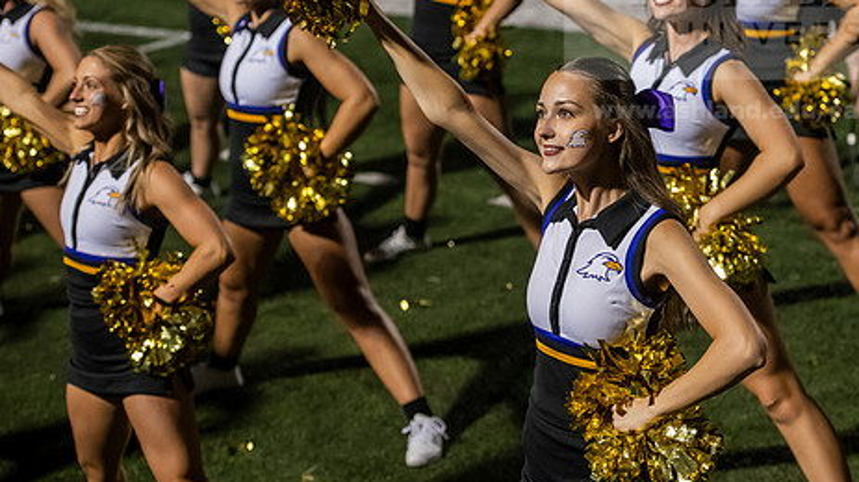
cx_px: 508
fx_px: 2391
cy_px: 149
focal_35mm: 105
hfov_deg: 20.3
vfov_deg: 11.5
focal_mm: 80
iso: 4000
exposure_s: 1/500
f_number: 3.5
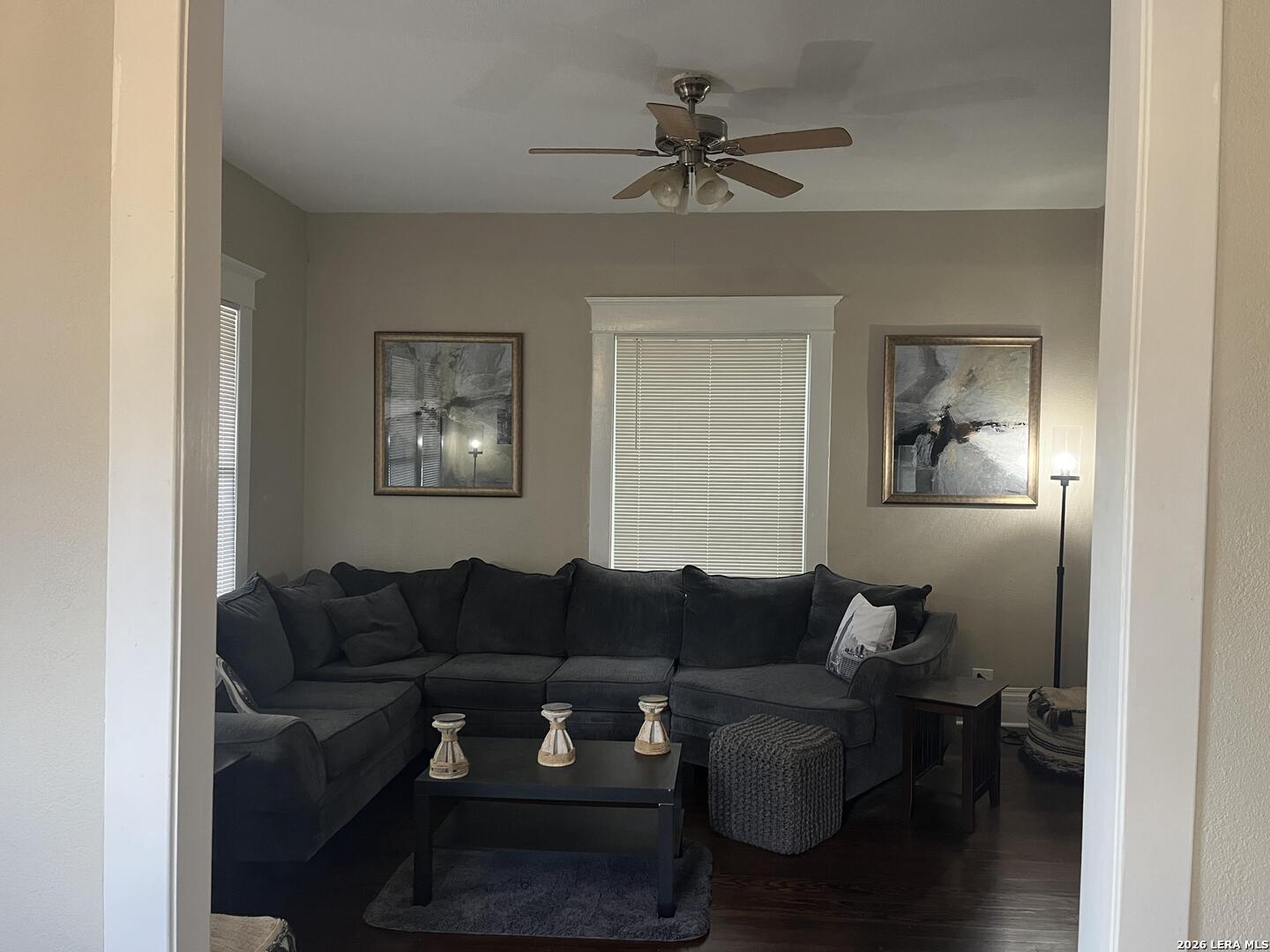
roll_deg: -0.9
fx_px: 954
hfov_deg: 67.3
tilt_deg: -1.2
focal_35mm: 26
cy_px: 476
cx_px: 635
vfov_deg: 53.1
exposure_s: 1/60
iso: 200
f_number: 1.6
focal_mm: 5.1
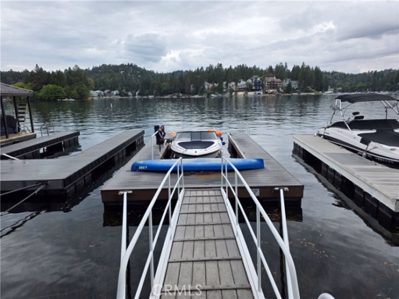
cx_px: 200
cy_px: 150
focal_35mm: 23
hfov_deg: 73.9
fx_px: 265
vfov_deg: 58.9
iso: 80
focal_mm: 6.3
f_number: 1.7
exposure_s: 1/3092
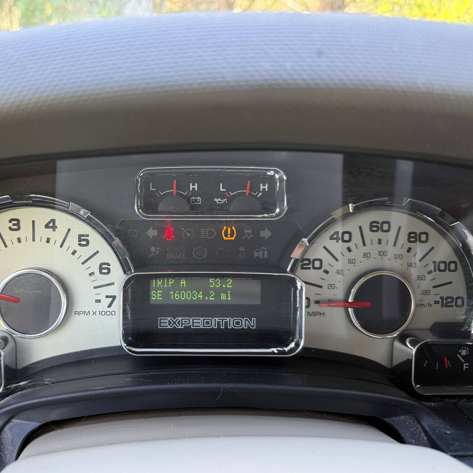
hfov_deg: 54.6
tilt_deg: -24.6
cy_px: 239
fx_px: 448
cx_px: 160
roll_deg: -2.1
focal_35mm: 29
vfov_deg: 55.6
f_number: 1.78
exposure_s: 1/67
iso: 200
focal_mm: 6.76
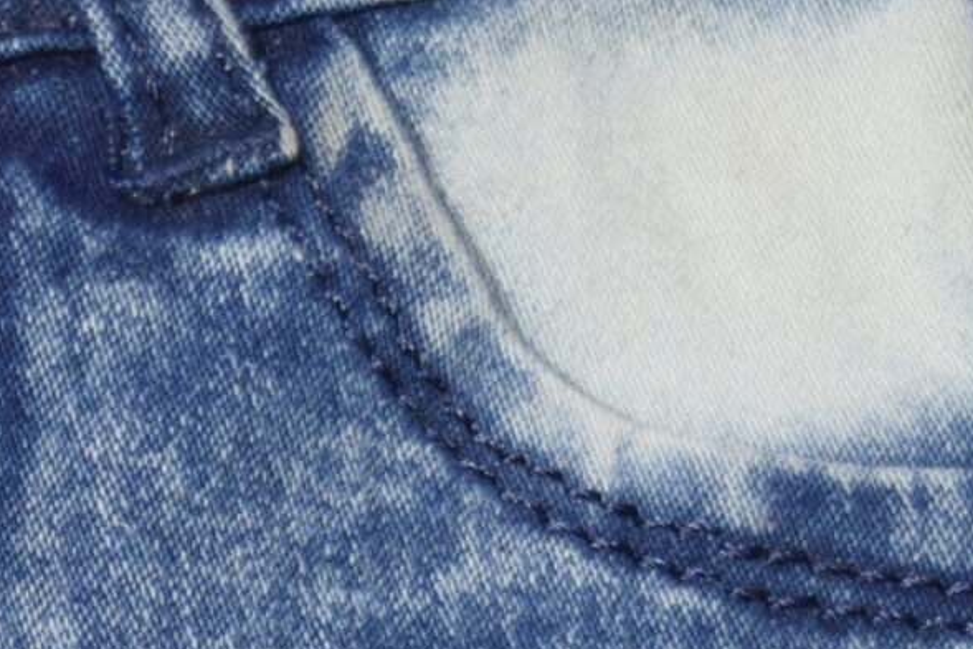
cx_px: -355
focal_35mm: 202
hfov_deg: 9.9
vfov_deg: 6.8
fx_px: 5465
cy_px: 748
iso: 800
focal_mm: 31
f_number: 5
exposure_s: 1/125
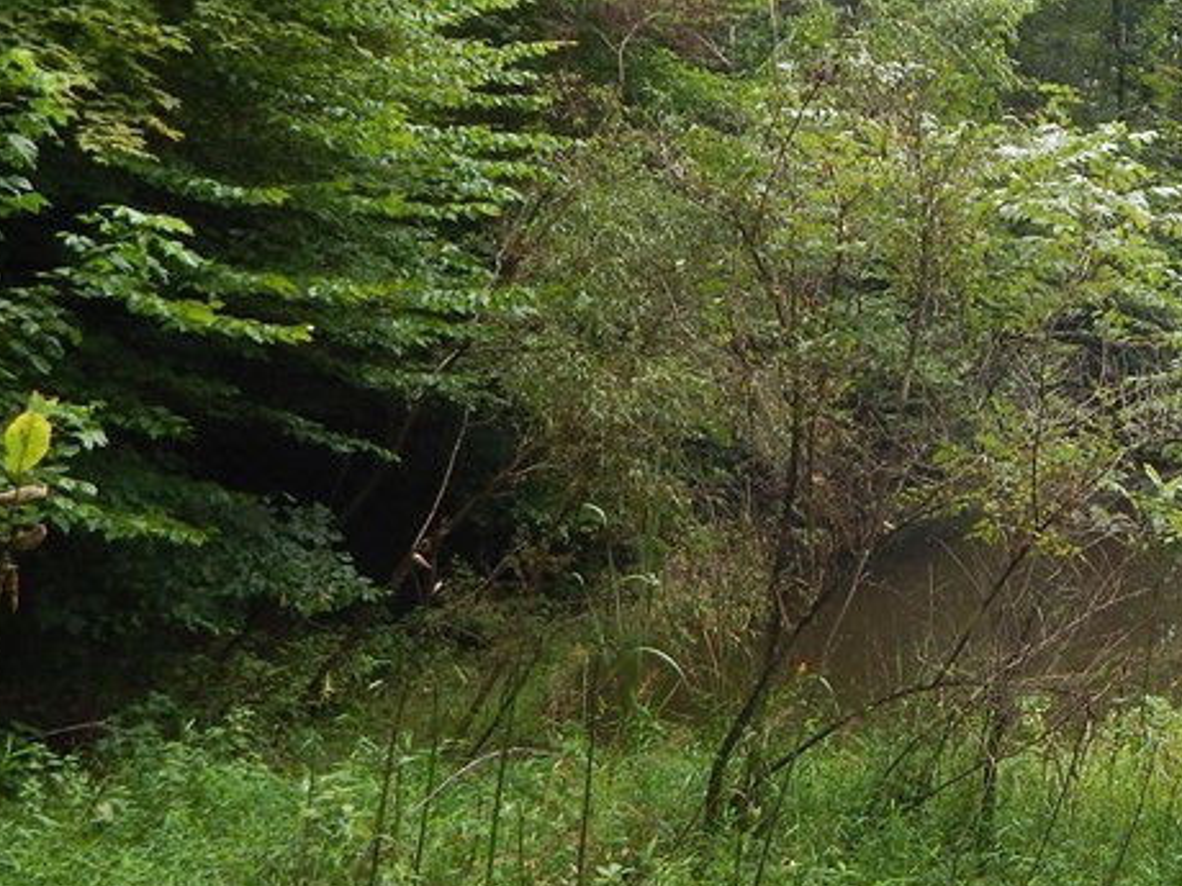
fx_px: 1673
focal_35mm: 49
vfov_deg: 29.4
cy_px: 265
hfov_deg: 34.6
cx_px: 1233
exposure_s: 1/250
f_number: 3
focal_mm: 4
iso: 125
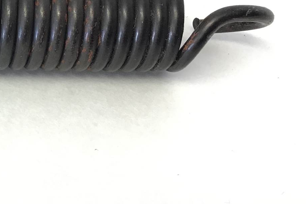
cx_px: -45
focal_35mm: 76
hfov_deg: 24.5
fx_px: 646
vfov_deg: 17.7
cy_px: 29
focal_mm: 3.3
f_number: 2.4
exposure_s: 1/40
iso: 32
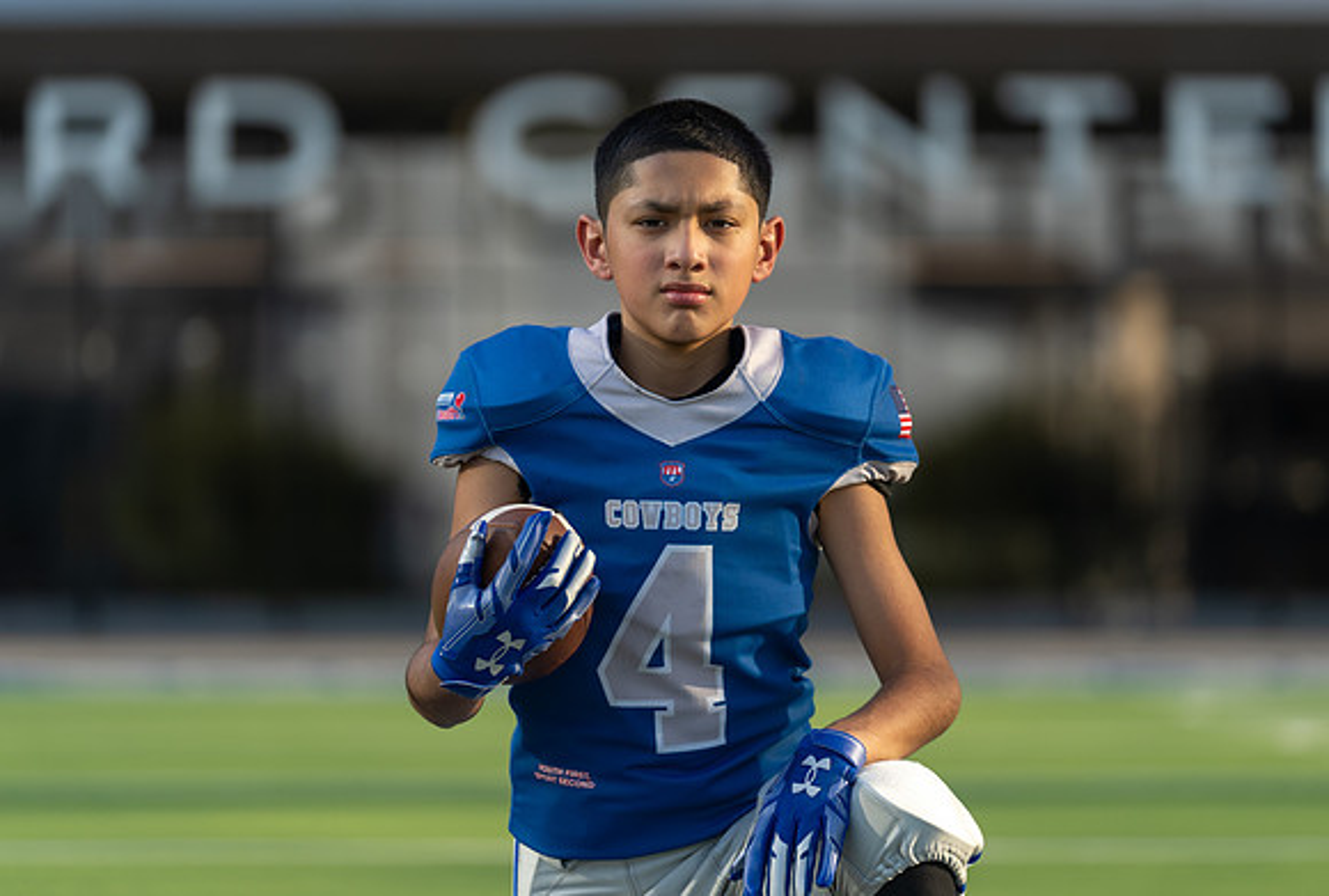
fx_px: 6604
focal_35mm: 178
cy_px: 407
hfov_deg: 11.5
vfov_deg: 7.8
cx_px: 706
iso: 100
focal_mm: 156
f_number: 2.8
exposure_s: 1/640
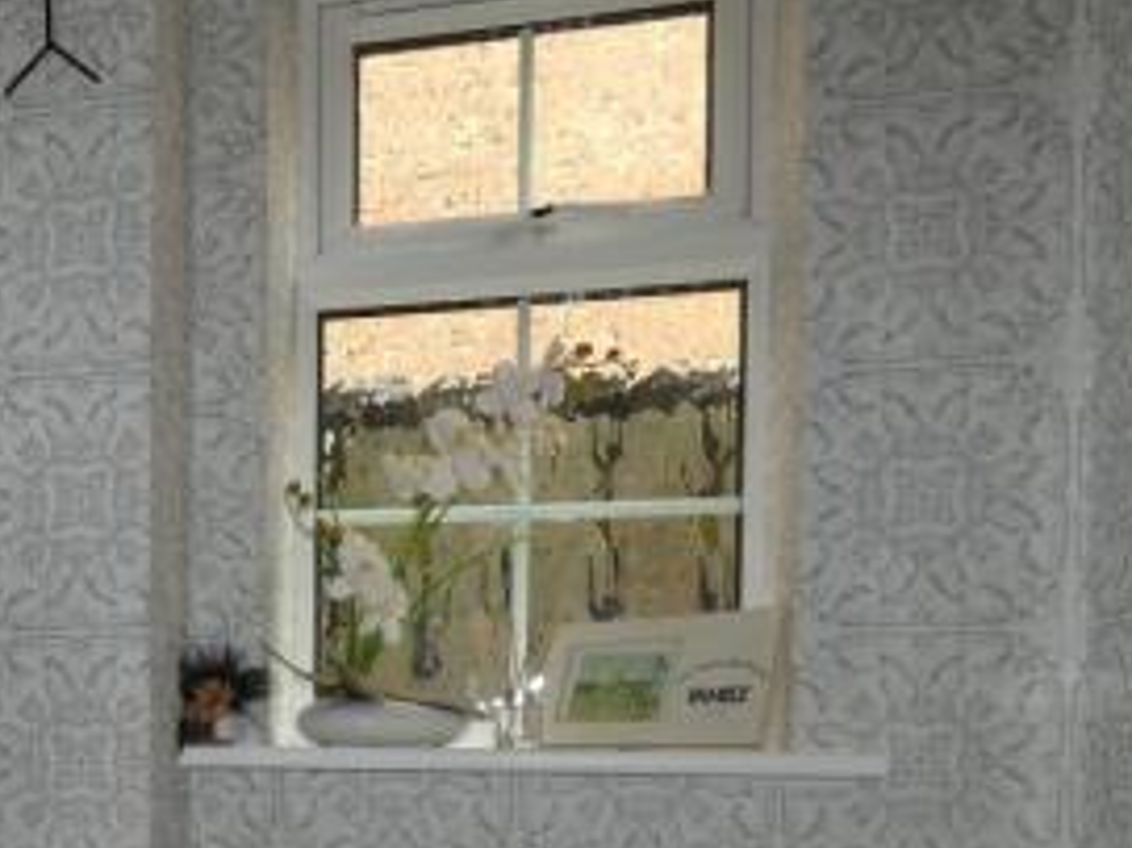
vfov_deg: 31.6
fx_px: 1406
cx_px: 132
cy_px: 800
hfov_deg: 40.8
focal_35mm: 43
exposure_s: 1/80
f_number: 2.8
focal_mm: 3.6
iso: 80
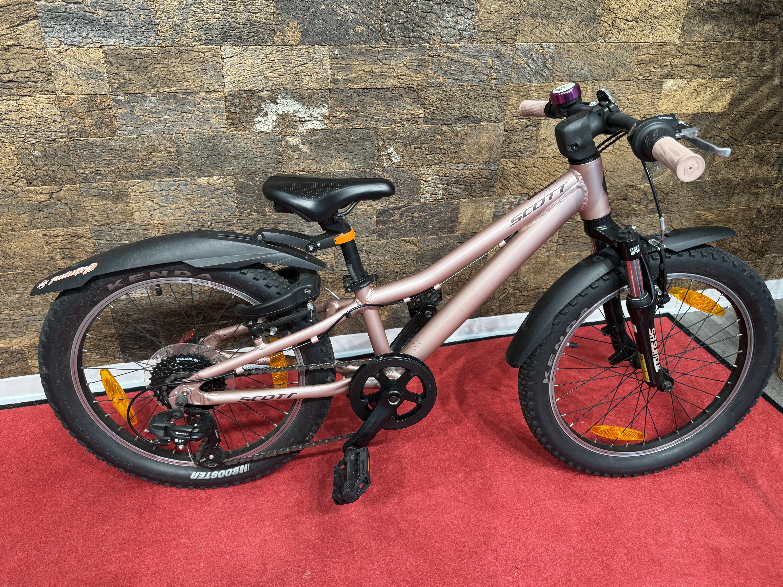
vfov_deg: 54.9
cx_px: 399
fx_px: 565
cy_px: 286
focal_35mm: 25
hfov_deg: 69.4
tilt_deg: -29.7
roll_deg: -1.9
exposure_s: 1/100
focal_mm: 6.76
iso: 125
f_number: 1.78
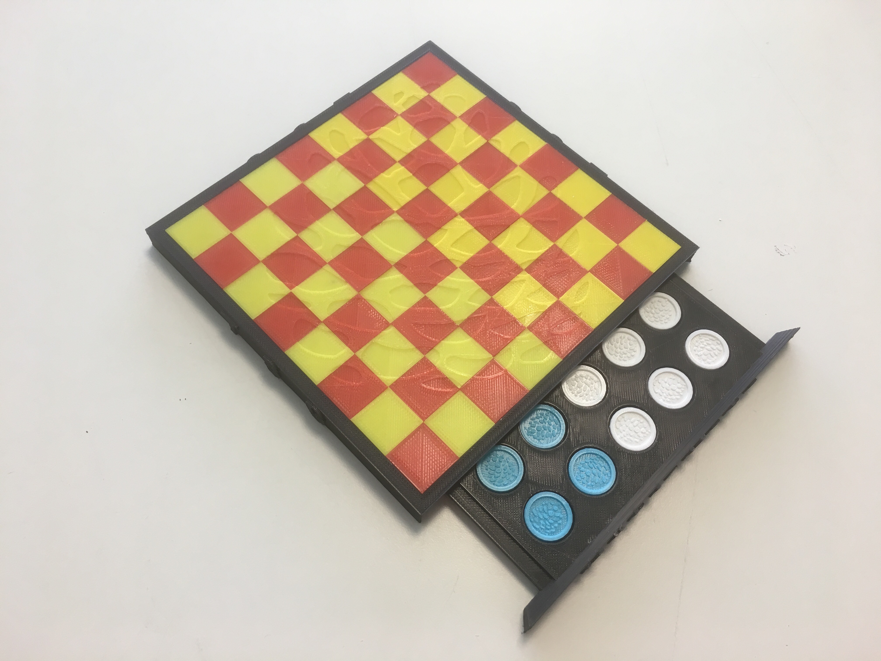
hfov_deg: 61.7
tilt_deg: -62.3
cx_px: 440
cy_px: 330
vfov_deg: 48.2
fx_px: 738
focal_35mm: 29
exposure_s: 1/33
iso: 25
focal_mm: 4.15
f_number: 2.2
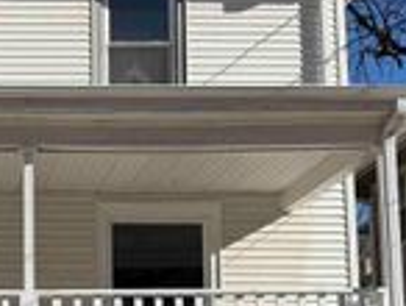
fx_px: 963
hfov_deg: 22.5
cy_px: 324
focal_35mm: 82
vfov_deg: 17.5
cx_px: -36
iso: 80
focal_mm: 6.76
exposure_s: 1/5714
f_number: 1.78
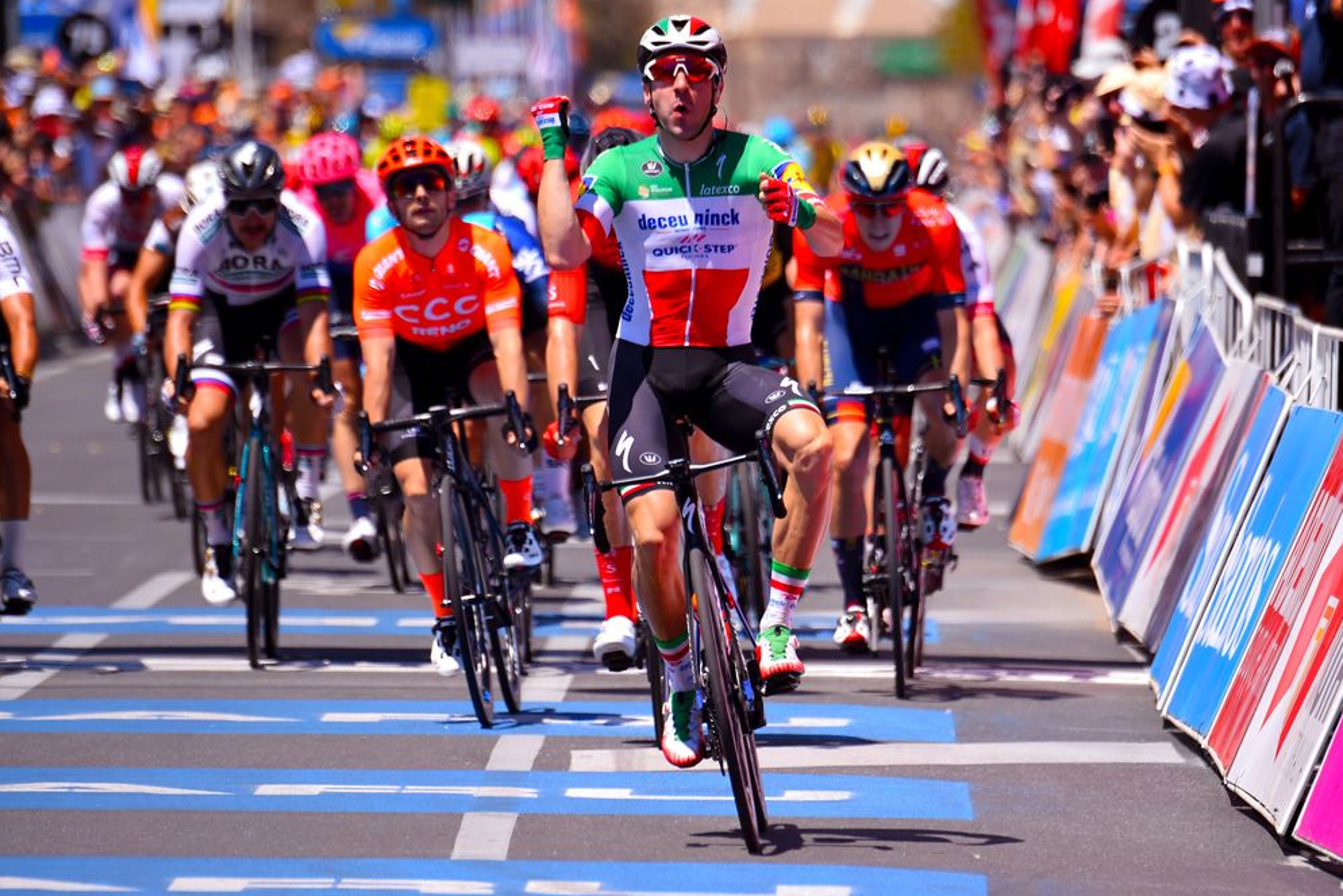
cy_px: 448
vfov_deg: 3.4
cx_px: 674
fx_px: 14998
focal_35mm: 402
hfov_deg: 5.1
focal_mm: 400
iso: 500
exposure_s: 1/2000
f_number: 6.3
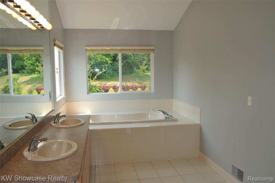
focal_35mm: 27
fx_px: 206
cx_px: 138
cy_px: 92
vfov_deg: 47.8
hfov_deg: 67.4
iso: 400
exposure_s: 1/250
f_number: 7.1
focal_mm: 18
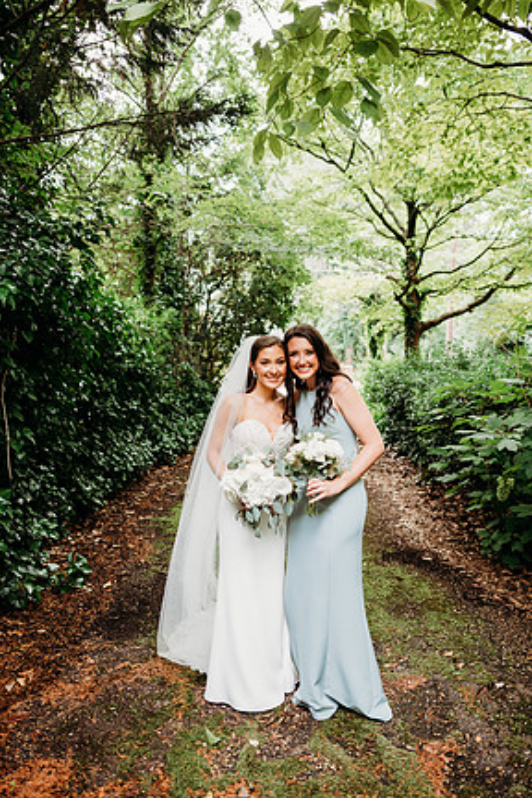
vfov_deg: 71.5
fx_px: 554
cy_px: 401
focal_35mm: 25
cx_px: 275
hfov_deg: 51.3
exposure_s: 1/160
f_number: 2.5
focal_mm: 24
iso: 160
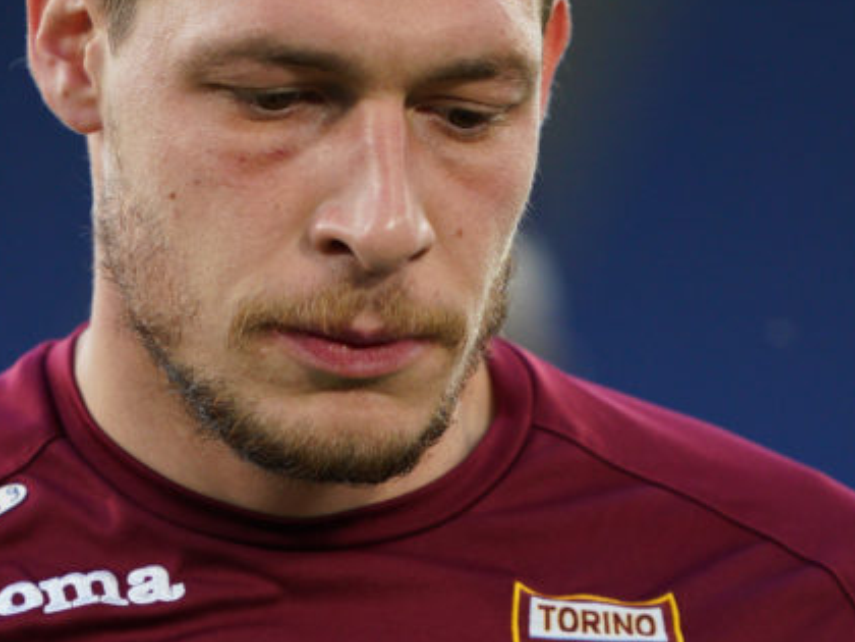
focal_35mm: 937
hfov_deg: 2.1
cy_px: 278
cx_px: 478
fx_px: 23143
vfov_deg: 1.6
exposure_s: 1/1724
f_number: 2.8
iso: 1600
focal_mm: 400
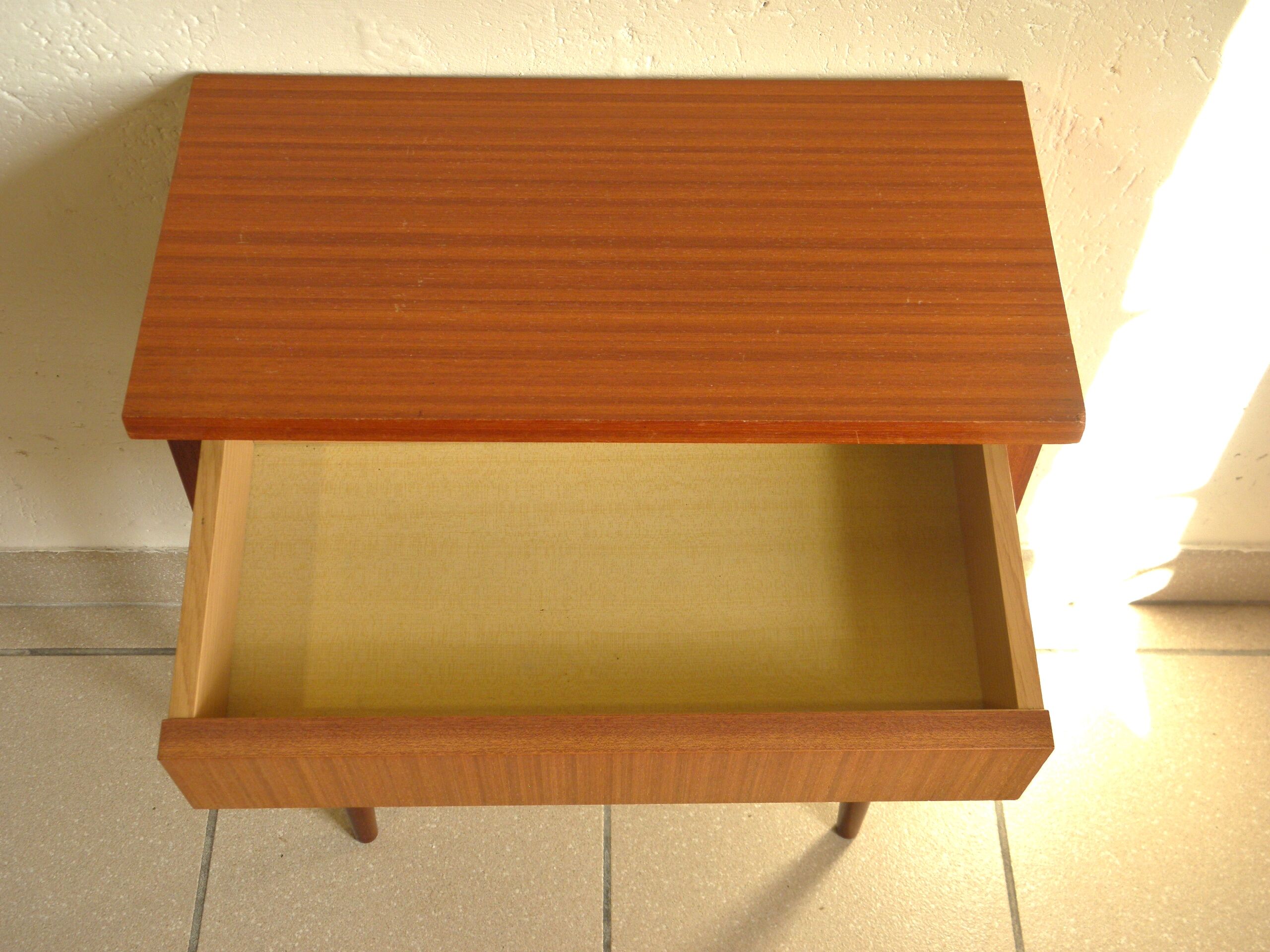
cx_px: 635
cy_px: 476
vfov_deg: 32.9
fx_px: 1614
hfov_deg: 42.9
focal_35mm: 44
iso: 100
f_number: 3.9
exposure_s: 1/40
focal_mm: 7.9
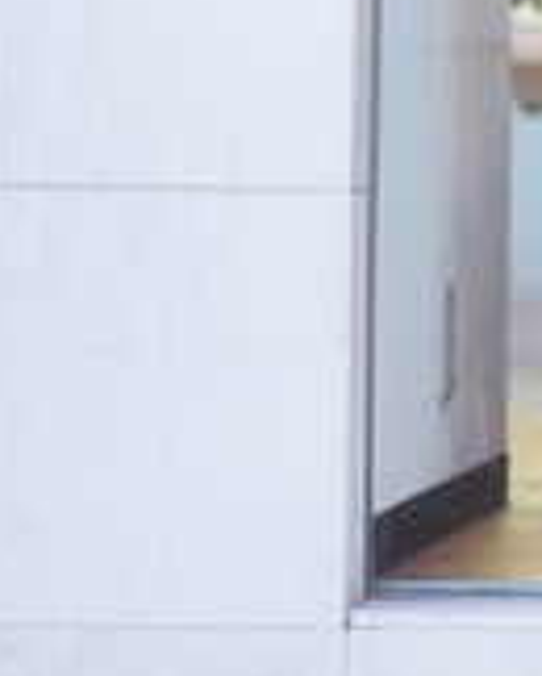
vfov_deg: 7.5
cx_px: 1151
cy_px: -190
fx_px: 5104
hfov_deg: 5.9
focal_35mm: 255
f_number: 2
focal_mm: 55
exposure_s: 1/100
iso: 100
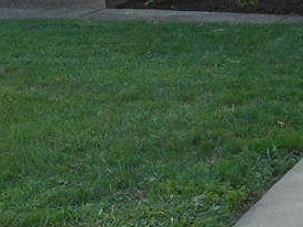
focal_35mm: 190
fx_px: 1662
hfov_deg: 10.4
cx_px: 214
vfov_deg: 7.6
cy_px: -161
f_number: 4.9
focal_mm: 9.1
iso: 80
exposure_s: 1/100
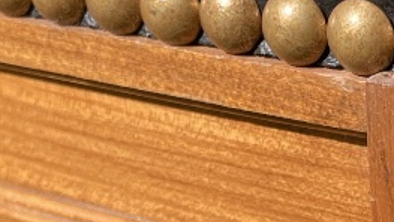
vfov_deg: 9.3
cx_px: 413
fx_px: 1348
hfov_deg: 16.2
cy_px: 261
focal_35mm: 129
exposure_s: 1/1795
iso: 32
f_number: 1.6
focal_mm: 4.2
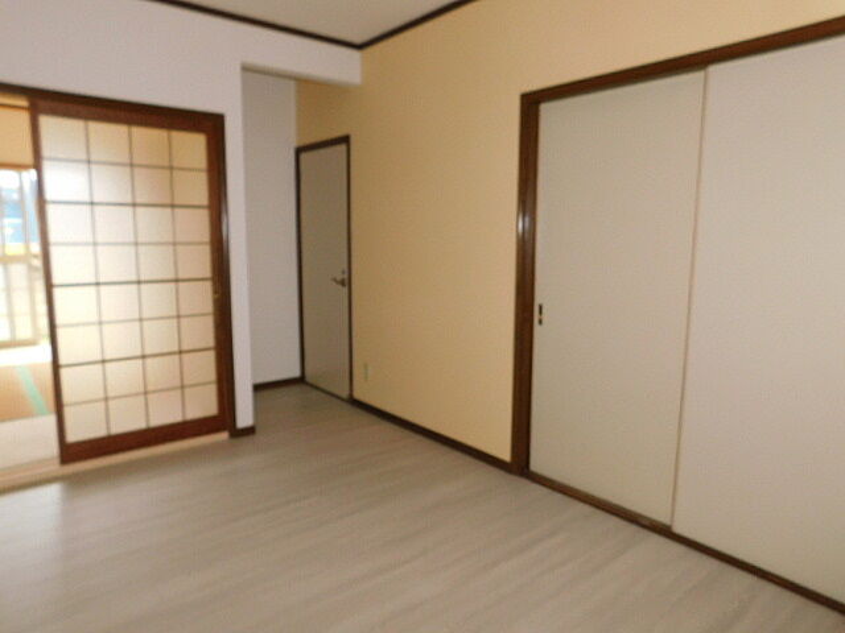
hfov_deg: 73.9
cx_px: 422
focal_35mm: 23
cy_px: 316
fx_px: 561
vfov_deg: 58.9
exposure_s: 1/30
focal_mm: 4
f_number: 3
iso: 200
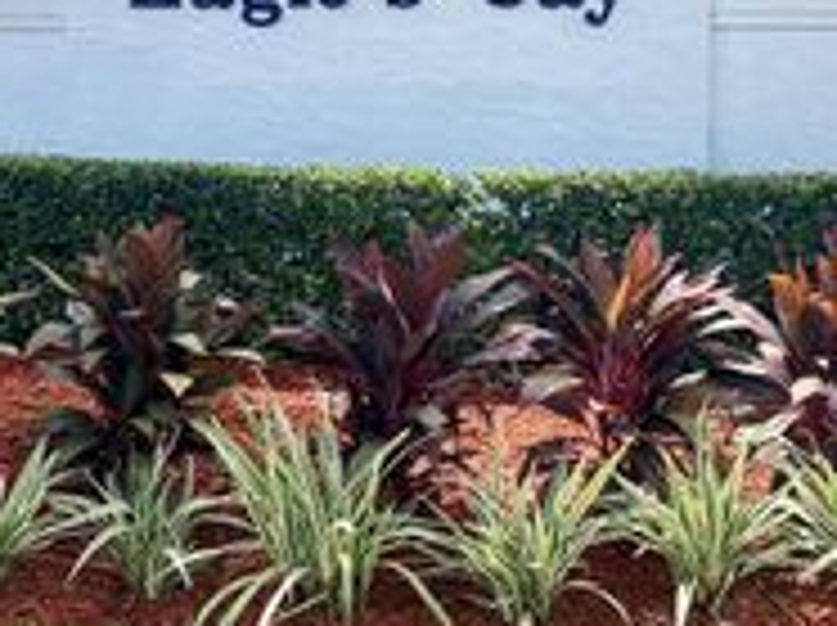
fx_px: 1690
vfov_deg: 20.5
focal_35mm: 70
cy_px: 65
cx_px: 310
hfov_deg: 27.7
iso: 32
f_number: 1.8
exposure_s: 1/973
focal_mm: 4.25
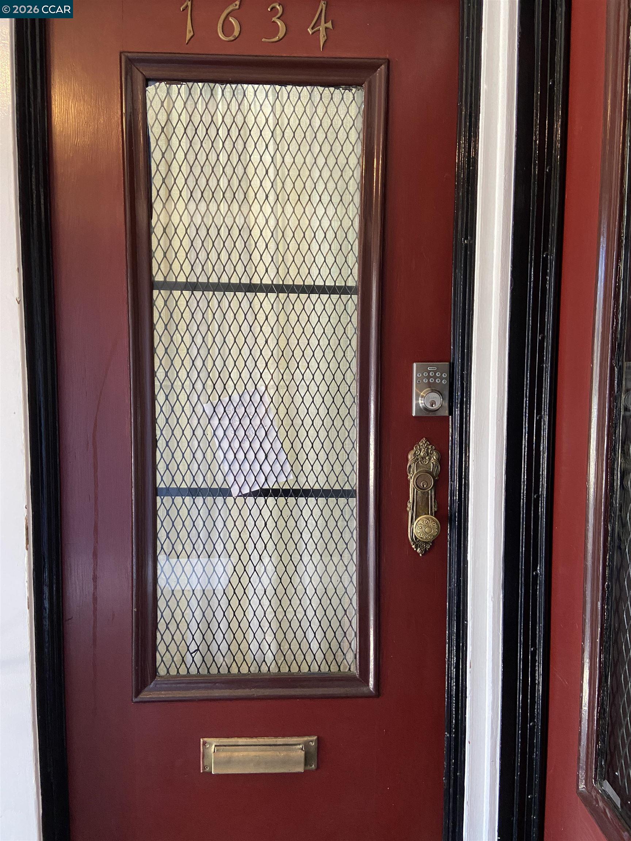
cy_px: 420
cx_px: 316
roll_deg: -0.3
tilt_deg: -4.3
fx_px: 632
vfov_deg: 67.3
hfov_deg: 53.1
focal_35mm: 26
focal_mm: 4.25
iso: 250
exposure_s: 1/60
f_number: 1.8
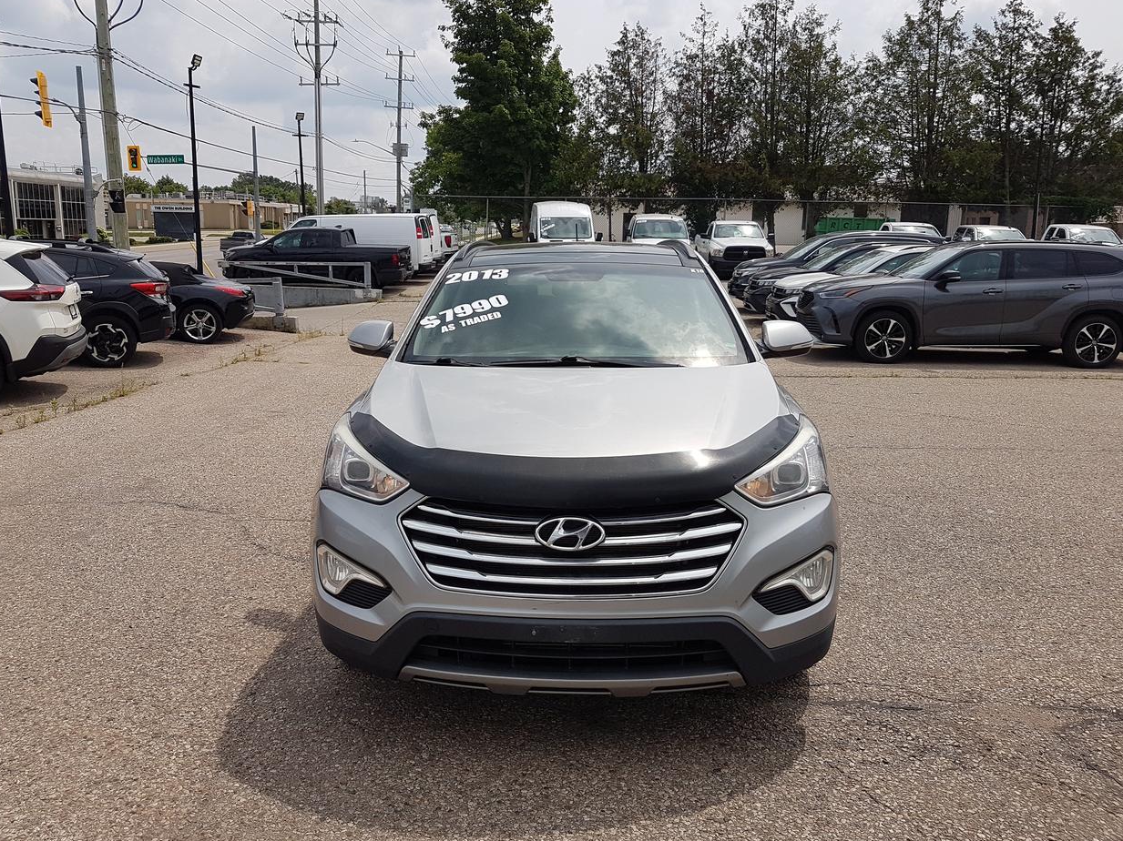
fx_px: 876
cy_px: 430
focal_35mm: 27
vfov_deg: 51.3
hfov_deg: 65.3
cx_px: 559
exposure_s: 1/2720
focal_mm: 4.2
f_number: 1.7
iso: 40
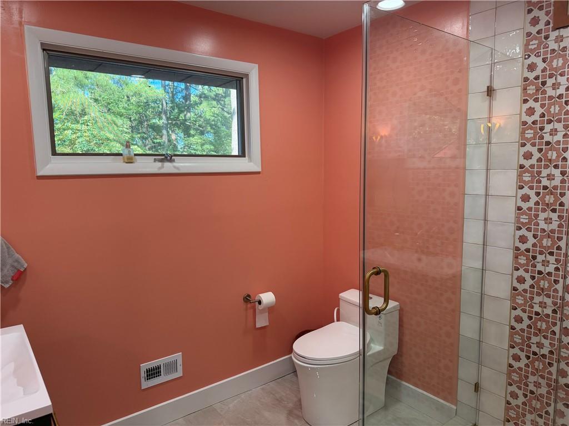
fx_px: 394
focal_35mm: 24
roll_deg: +1.1
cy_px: 213
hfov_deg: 71.6
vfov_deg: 56.8
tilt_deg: -6.3
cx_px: 284
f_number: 1.78
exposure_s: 1/190
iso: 160
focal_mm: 6.76
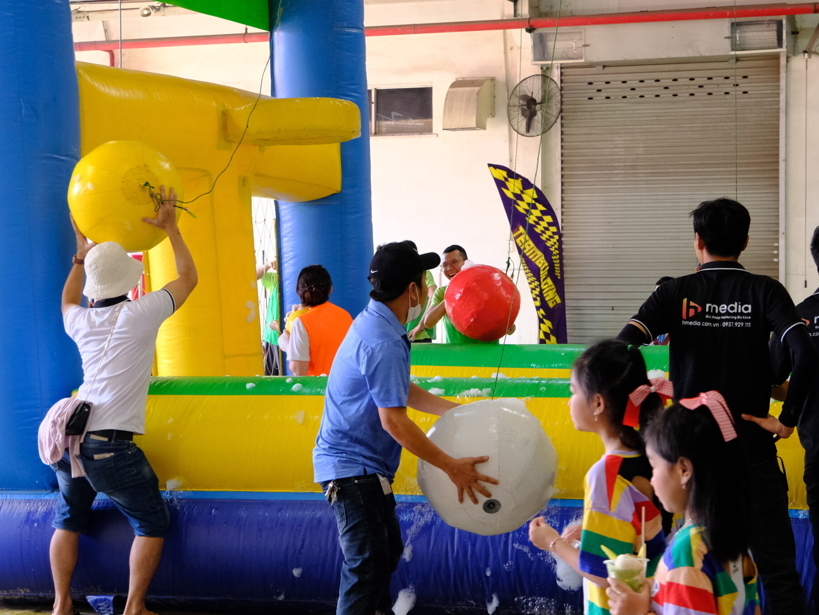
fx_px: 1633
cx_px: 459
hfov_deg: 28.1
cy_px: 290
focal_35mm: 69
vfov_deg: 21.3
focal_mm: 34.2
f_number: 4
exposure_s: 1/250
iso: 1600
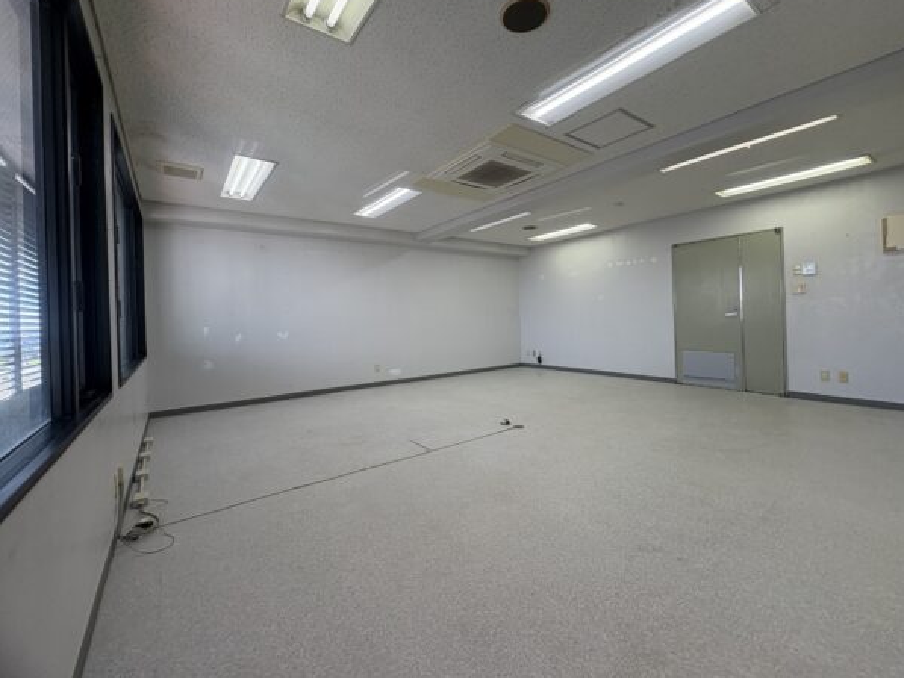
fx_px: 392
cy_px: 316
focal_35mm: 15
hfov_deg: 98.2
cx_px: 459
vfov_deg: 81.7
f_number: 2.2
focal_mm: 2.22
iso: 64
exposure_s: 1/134
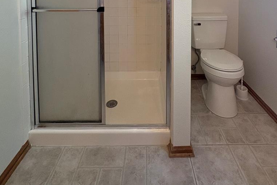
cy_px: -13
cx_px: 146
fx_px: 177
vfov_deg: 44.0
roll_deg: -0.3
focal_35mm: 23
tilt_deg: -1.6
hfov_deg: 76.1
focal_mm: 2.22
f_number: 2.2
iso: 200
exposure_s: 1/99
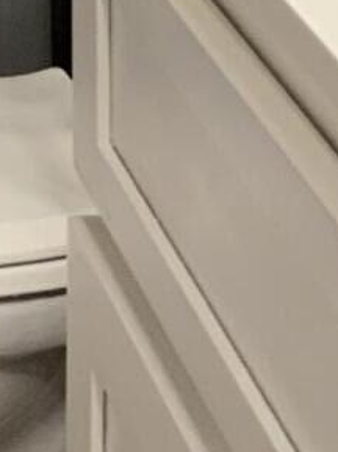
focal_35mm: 201
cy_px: -557
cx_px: -543
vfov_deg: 9.1
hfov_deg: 6.9
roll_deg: +1.4
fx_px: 2623
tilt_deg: -7.0
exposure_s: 1/60
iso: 100
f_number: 1.8
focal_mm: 3
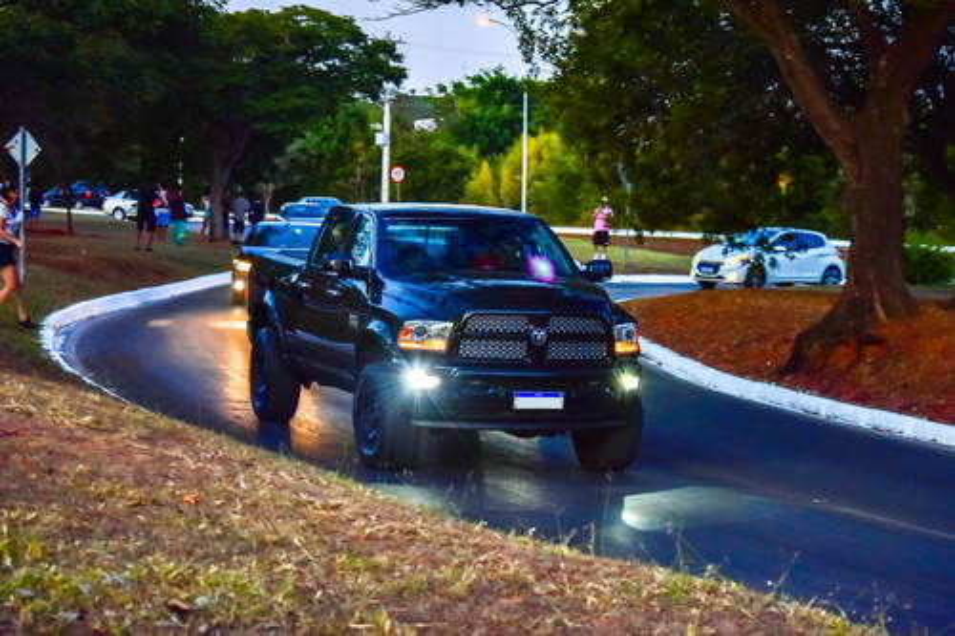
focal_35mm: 102
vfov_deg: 13.4
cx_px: 478
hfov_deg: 20.0
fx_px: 2705
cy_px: 318
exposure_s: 1/200
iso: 800
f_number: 5.6
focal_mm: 68
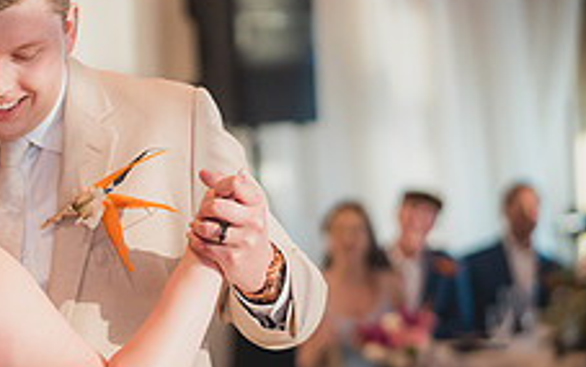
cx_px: 26
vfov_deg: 10.1
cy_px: 213
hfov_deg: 15.8
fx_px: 2077
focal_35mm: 130
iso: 1250
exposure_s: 1/1250
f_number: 1.4
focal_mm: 50
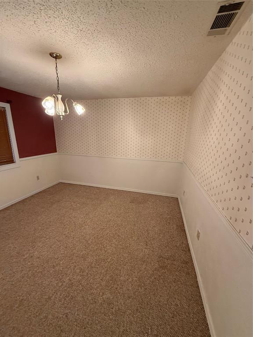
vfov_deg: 102.1
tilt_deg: -14.2
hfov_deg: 85.7
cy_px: 168
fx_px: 136
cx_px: 126
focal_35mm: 14
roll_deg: -3.3
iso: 640
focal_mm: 2.22
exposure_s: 1/120
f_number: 2.2
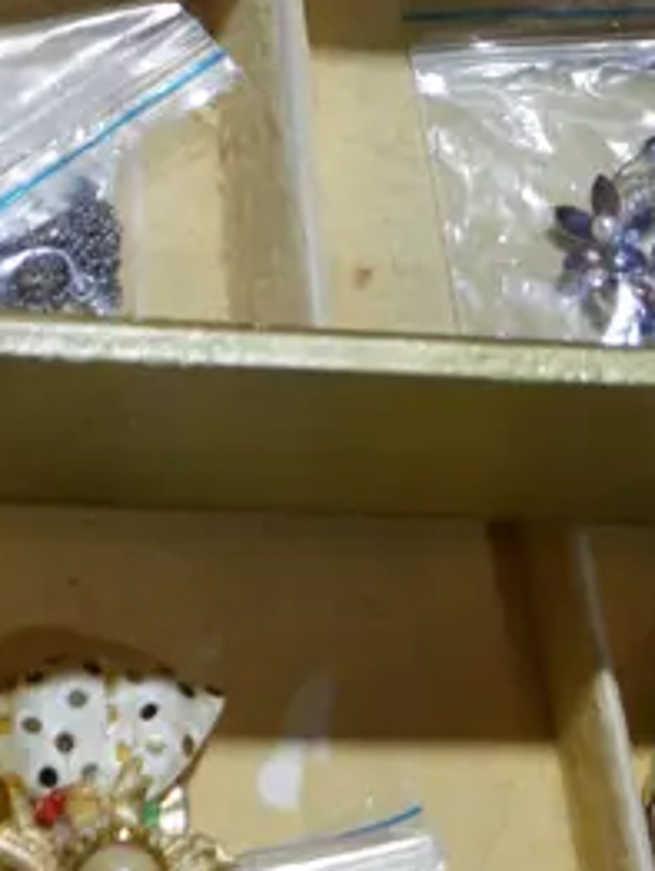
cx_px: 271
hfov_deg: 11.2
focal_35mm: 133
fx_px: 3350
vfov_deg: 14.3
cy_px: -183
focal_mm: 17
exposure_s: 1/100
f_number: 4
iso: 200
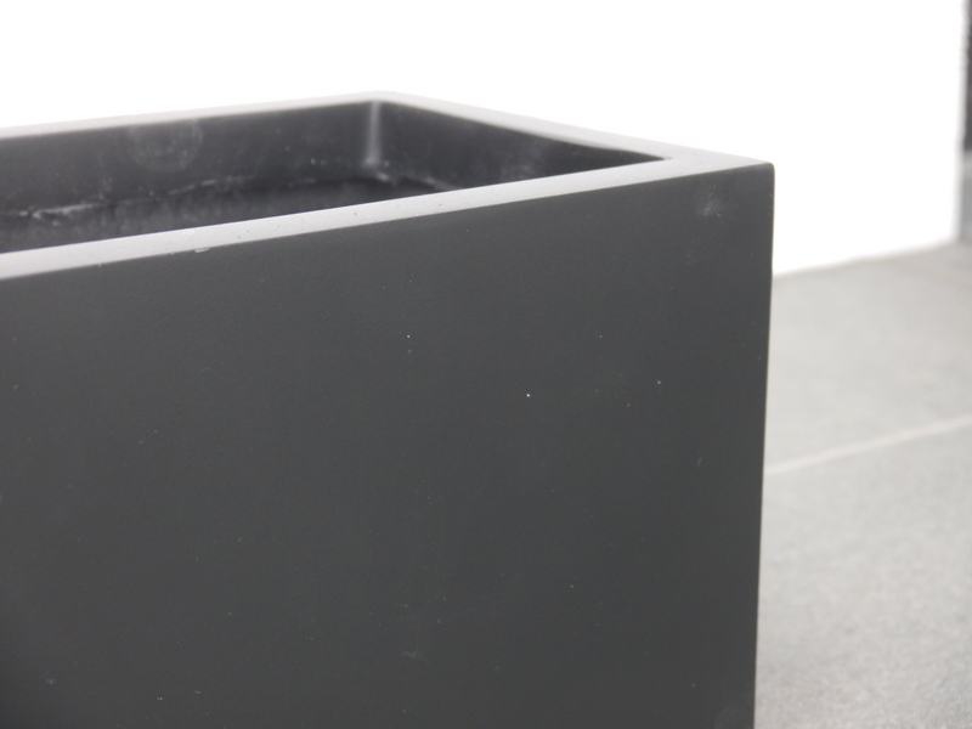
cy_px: 364
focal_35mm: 84
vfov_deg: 17.6
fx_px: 2359
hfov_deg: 23.3
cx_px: 486
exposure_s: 1/80
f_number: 5.6
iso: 640
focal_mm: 42
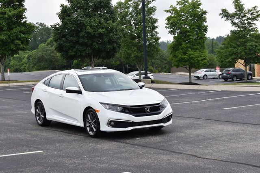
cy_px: 86
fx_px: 563
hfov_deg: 26.0
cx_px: 130
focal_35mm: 78
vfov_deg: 17.5
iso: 200
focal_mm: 52
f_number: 7.1
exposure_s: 1/250
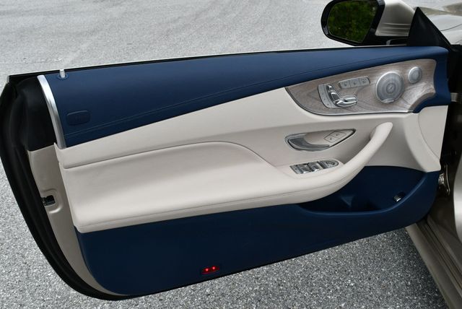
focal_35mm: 36
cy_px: 154
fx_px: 462
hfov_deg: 53.1
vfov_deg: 36.9
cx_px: 231
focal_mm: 18
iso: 110
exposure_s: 1/250
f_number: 8
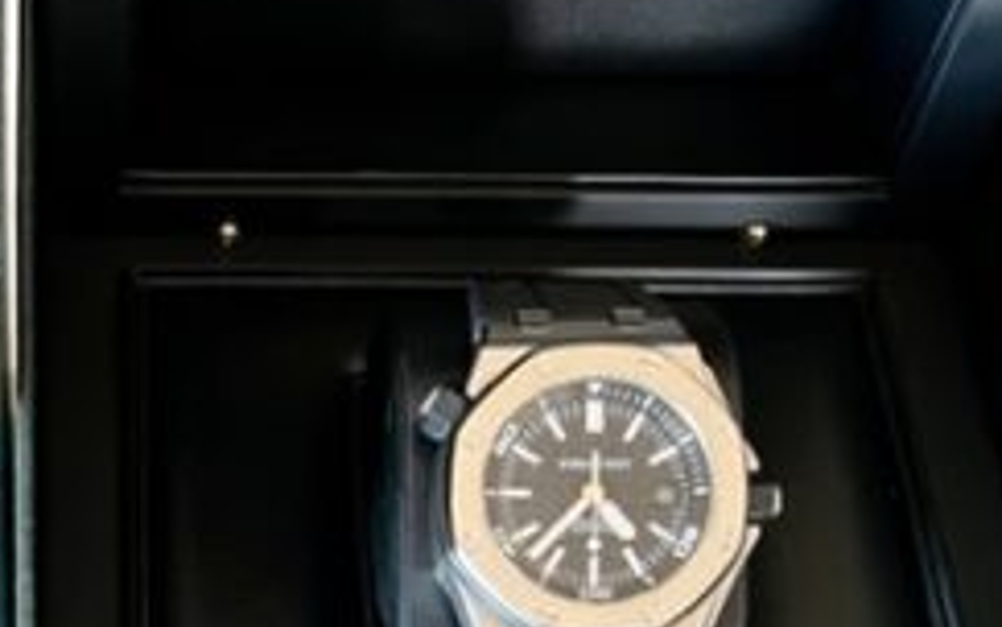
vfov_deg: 17.7
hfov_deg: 28.5
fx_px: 1857
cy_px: 866
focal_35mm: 68
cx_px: 21
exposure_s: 1/60
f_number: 1.5
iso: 250
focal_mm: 5.7
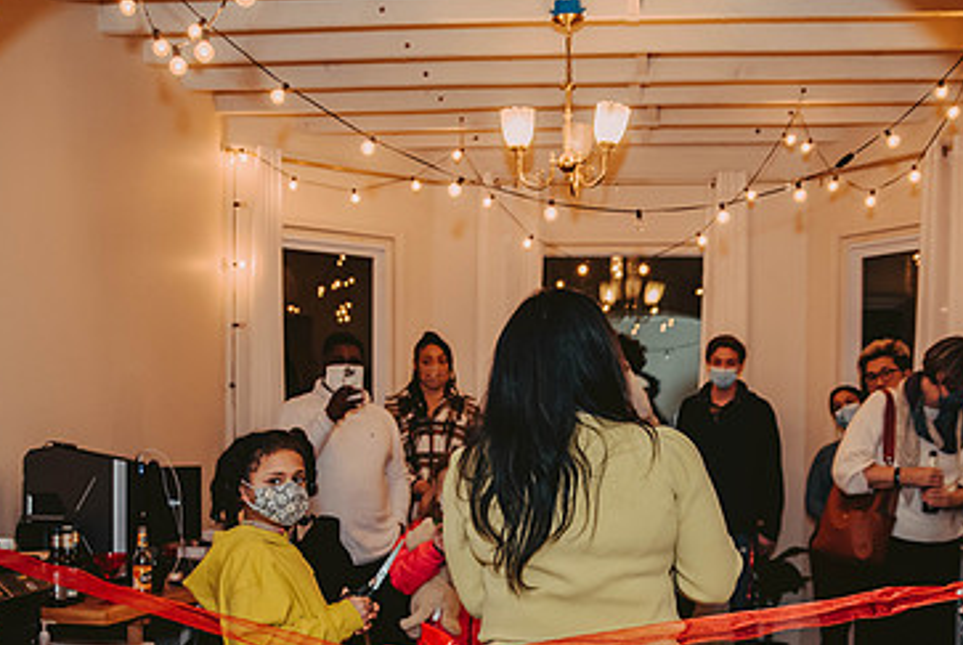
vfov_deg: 28.8
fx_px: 1232
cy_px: 492
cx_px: 539
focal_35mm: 46
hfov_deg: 42.6
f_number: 2.8
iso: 1250
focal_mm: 28
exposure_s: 1/125
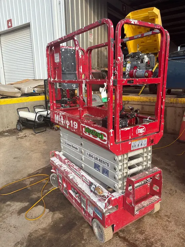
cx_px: 92
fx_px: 185
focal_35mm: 26
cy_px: 124
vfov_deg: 67.3
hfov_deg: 53.1
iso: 50
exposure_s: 1/1139
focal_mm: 5.96
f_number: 1.6
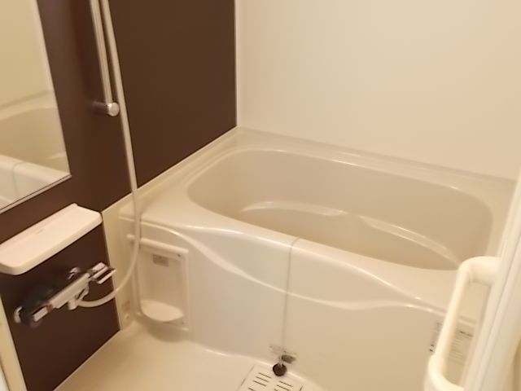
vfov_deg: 41.8
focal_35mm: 34
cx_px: 260
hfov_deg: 54.0
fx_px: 512
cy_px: 196
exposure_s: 1/5
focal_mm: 6
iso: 200
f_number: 3.6
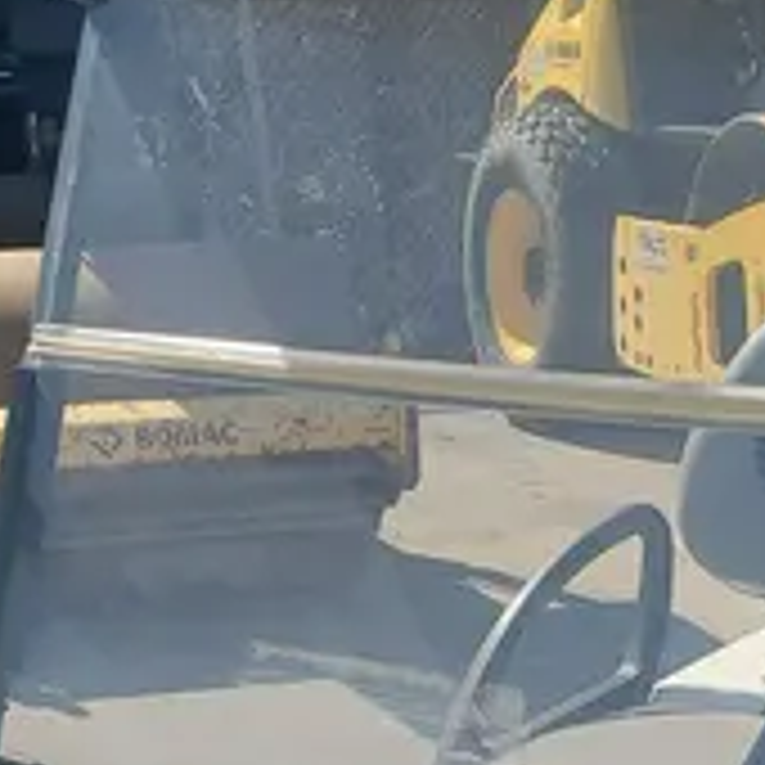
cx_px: 702
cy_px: 862
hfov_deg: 17.3
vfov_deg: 17.0
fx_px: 2475
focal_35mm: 99
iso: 50
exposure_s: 1/1480
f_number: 2.4
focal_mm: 4.3
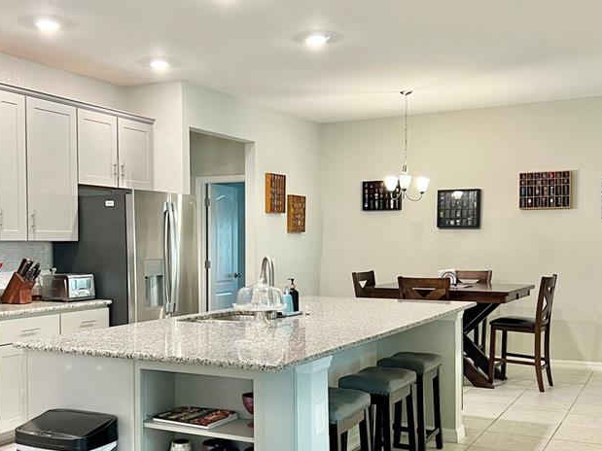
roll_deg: +0.2
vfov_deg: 33.5
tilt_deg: -2.7
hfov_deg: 43.7
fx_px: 748
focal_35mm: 43
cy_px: 264
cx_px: 243
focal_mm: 5.7
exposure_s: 1/60
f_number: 1.5
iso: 250
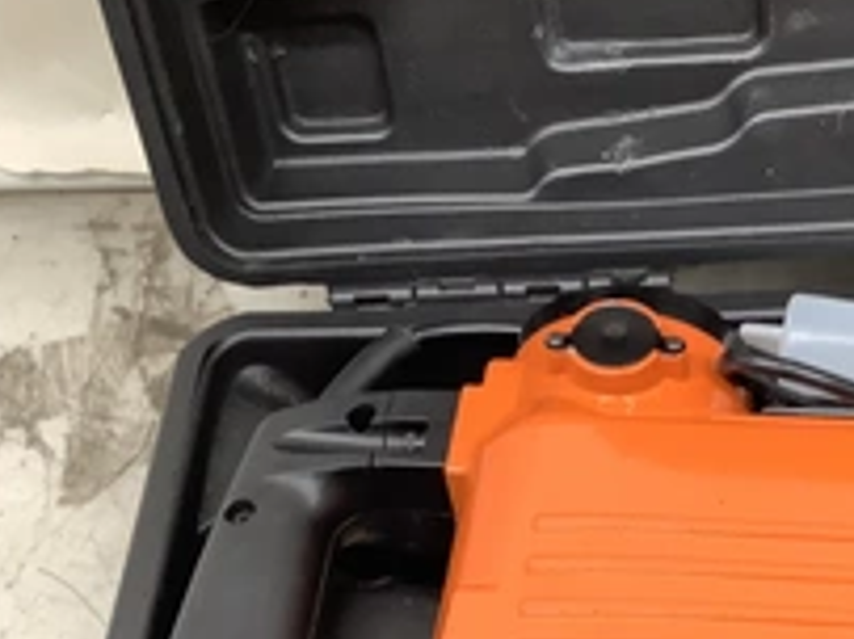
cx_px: 728
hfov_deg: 30.6
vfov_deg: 23.9
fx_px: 1504
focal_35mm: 61
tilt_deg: -51.6
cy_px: 433
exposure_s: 1/60
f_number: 2.4
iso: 100
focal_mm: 3.3
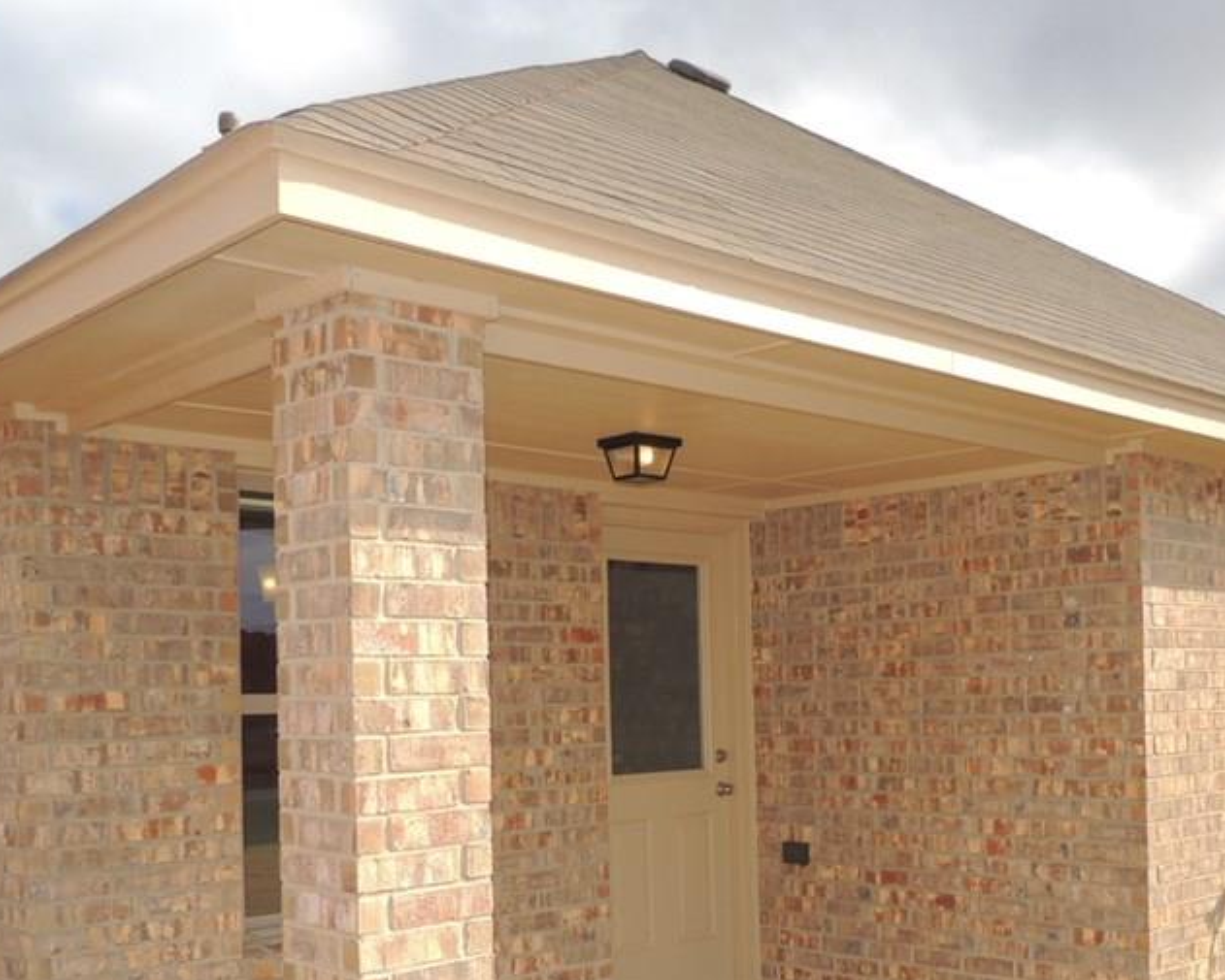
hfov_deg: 47.4
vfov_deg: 38.6
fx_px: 1378
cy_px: 679
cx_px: 780
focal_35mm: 38
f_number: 3
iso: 100
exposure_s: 1/800
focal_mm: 4.3
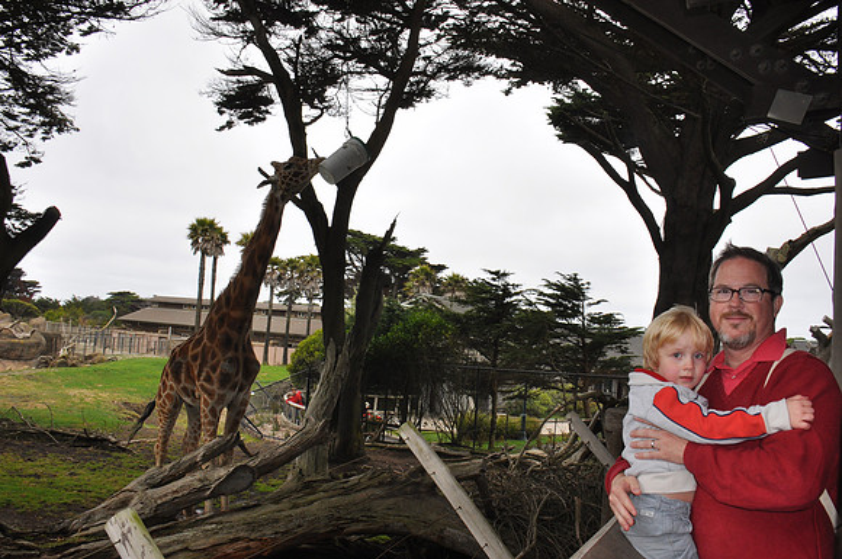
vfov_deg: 47.8
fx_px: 631
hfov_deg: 67.5
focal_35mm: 27
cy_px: 280
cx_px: 421
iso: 320
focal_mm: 18
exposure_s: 1/200
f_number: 13
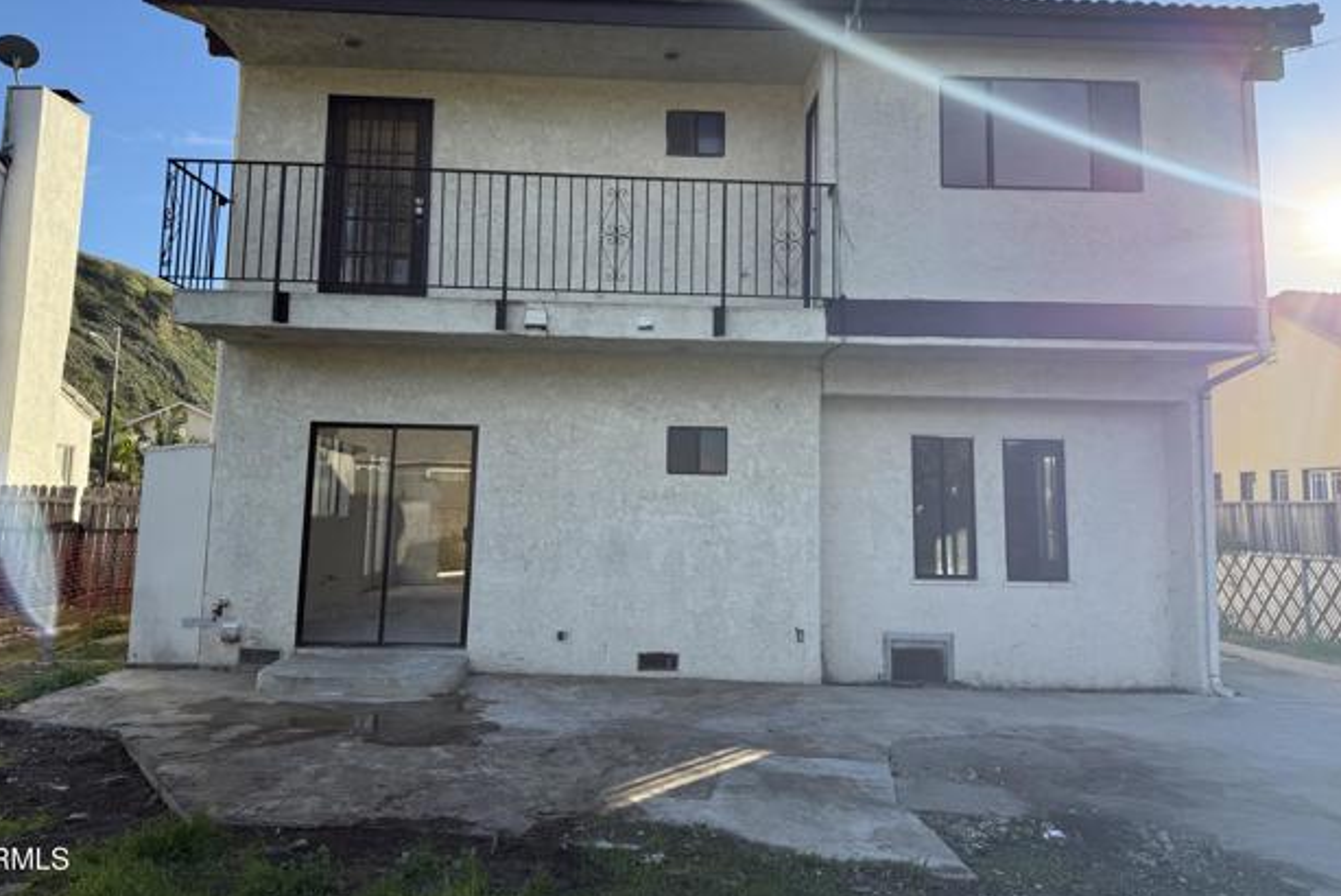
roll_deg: -0.4
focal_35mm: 26
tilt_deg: +6.1
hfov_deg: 69.4
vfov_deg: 49.4
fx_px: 969
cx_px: 664
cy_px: 382
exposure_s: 1/2907
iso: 100
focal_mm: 6.76
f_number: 1.78
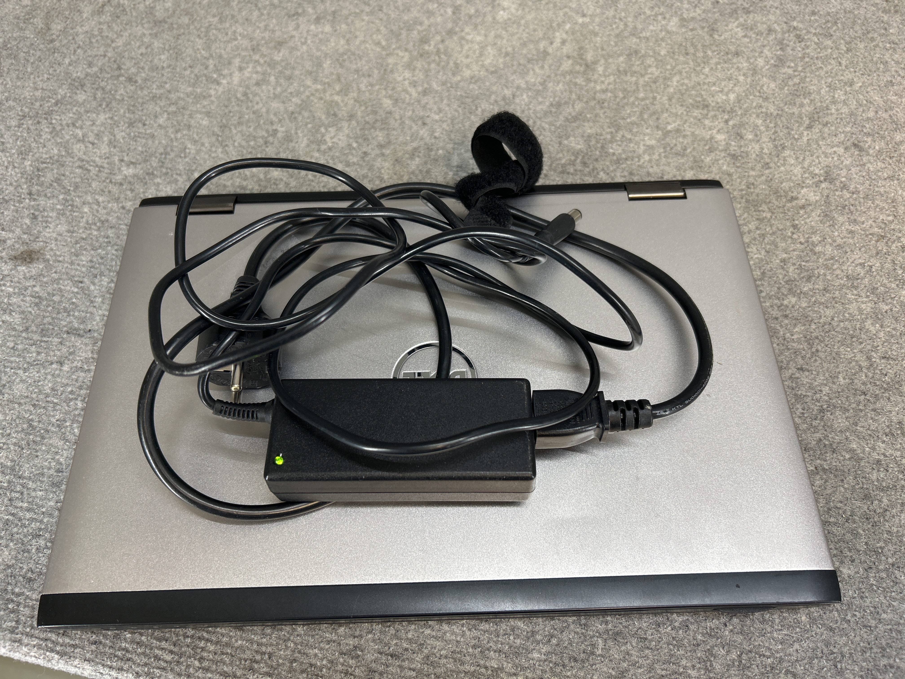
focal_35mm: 26
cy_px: 340
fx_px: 680
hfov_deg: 67.3
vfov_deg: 53.1
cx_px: 452
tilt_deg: -61.0
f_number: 1.5
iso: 80
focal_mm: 5.7
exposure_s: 1/50
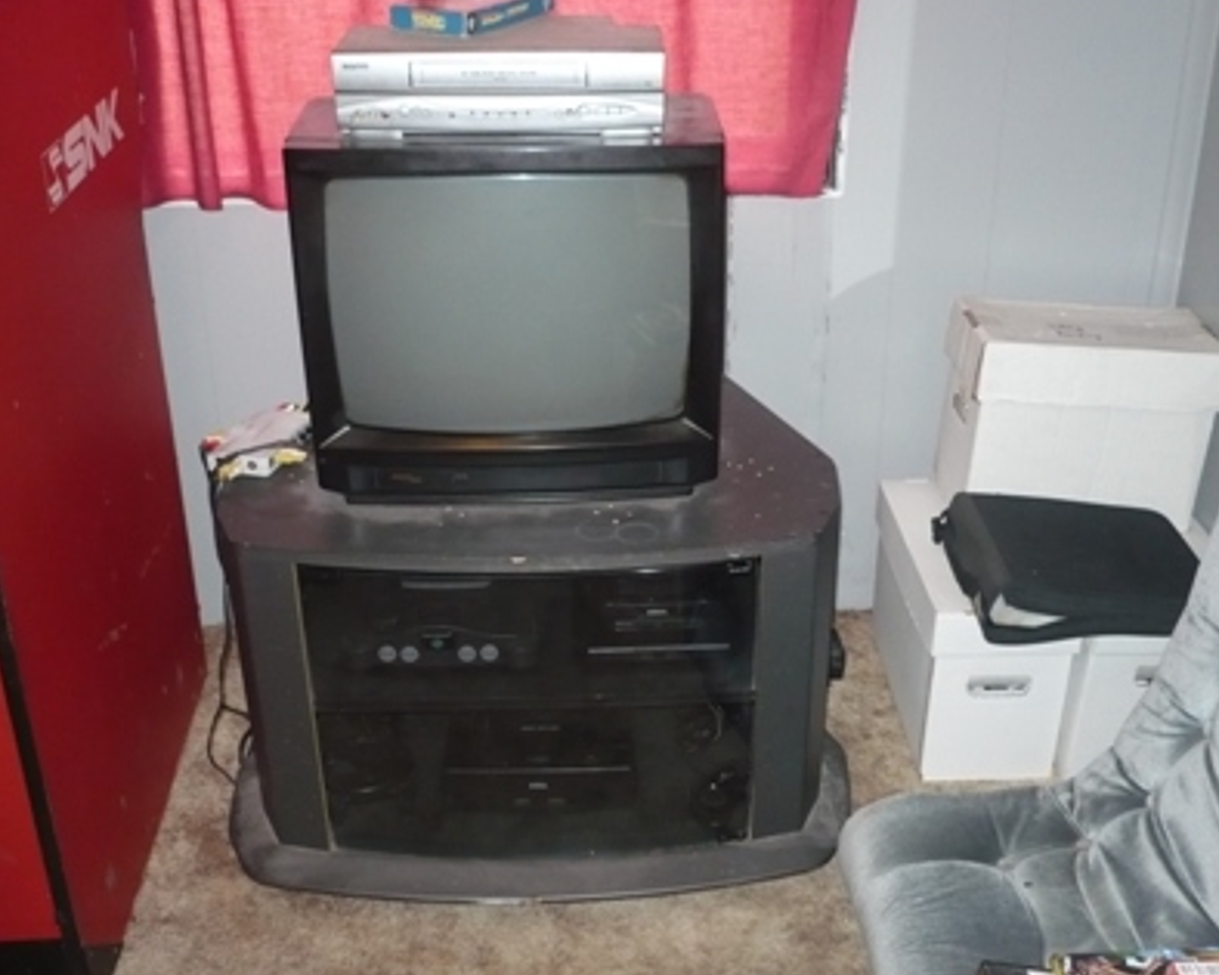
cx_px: 670
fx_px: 1443
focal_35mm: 40
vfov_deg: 37.3
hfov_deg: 45.7
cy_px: 501
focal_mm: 5.8
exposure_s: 1/30
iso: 250
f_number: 2.8
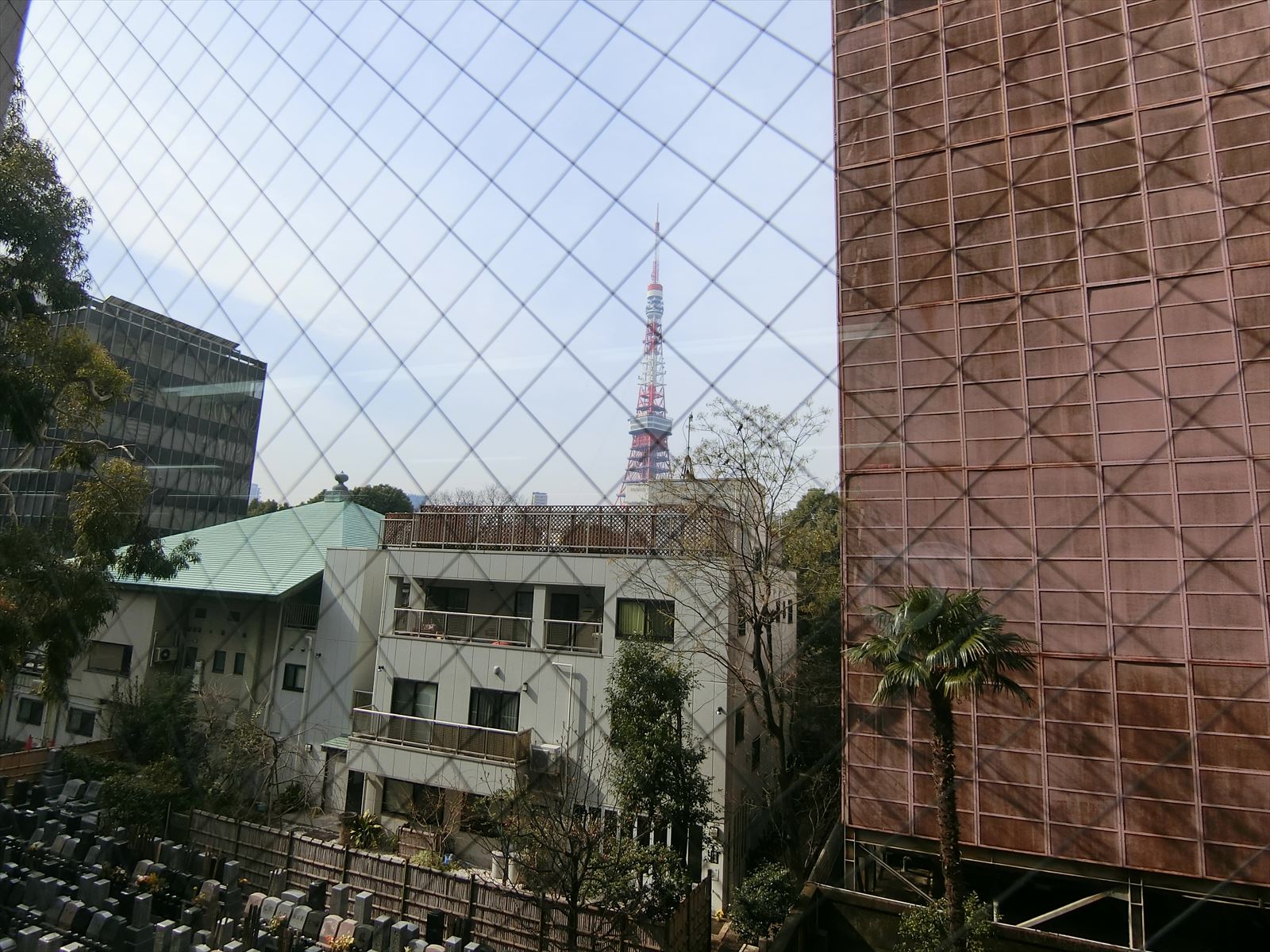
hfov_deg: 84.7
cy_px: 476
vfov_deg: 68.7
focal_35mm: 19
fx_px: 697
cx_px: 635
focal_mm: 4.06
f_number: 6.9
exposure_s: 1/160
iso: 80
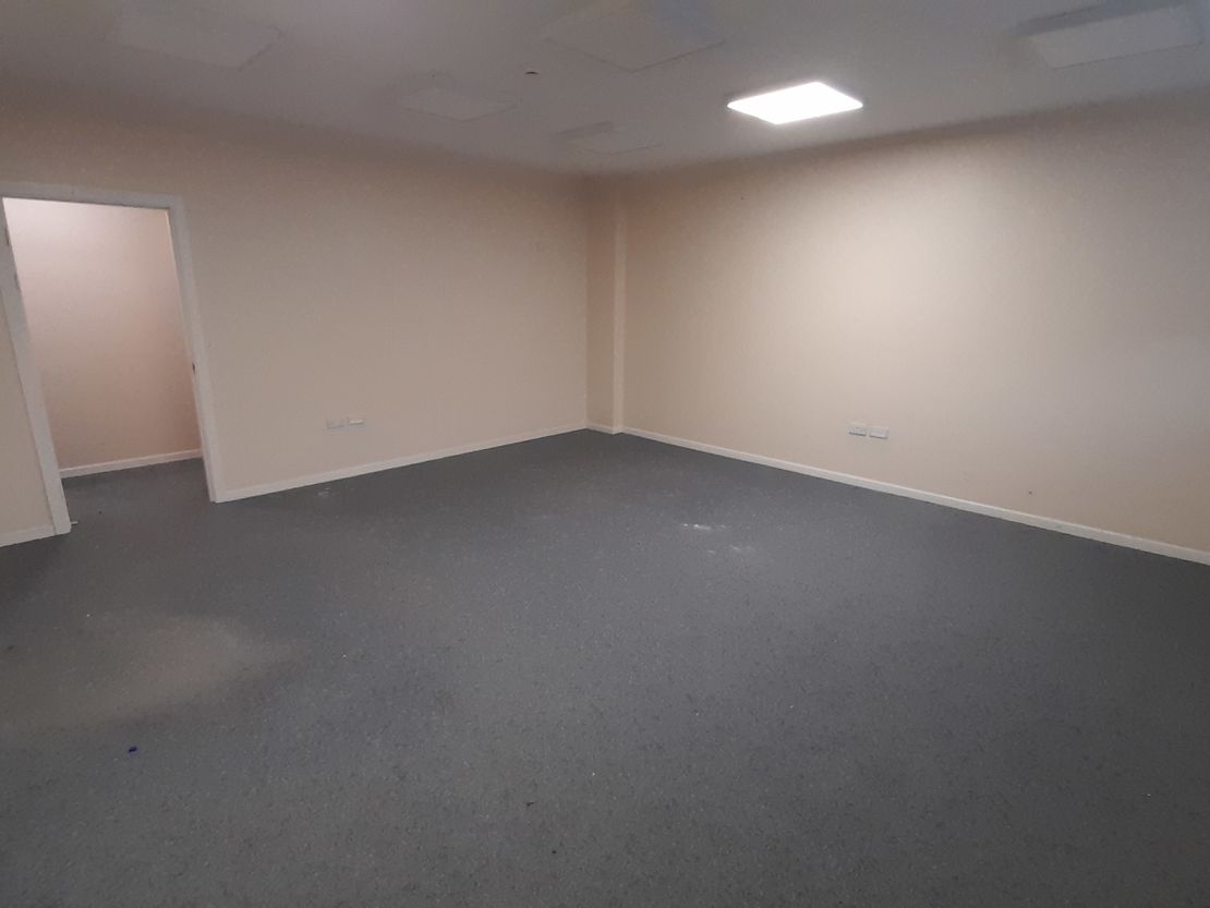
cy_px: 454
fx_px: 455
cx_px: 605
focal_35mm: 13
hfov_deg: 106.2
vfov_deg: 89.9
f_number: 2.2
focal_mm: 1.42
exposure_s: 1/33
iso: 200
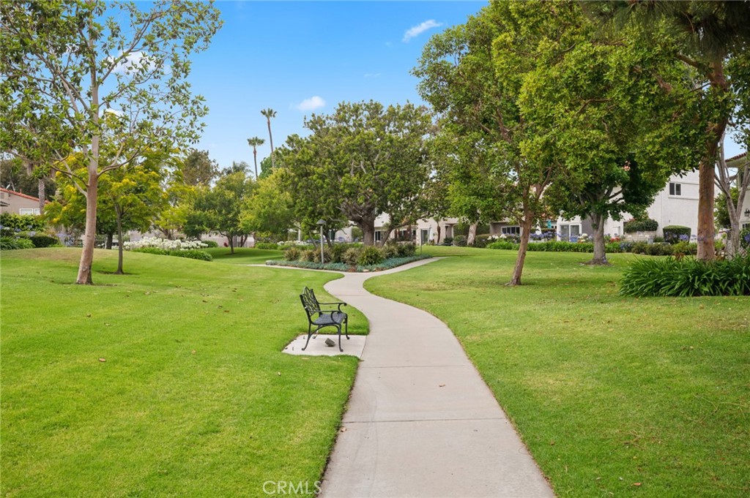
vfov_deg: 41.1
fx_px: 666
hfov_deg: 58.8
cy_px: 249
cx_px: 375
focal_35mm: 32
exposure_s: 1/160
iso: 100
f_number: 9
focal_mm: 32
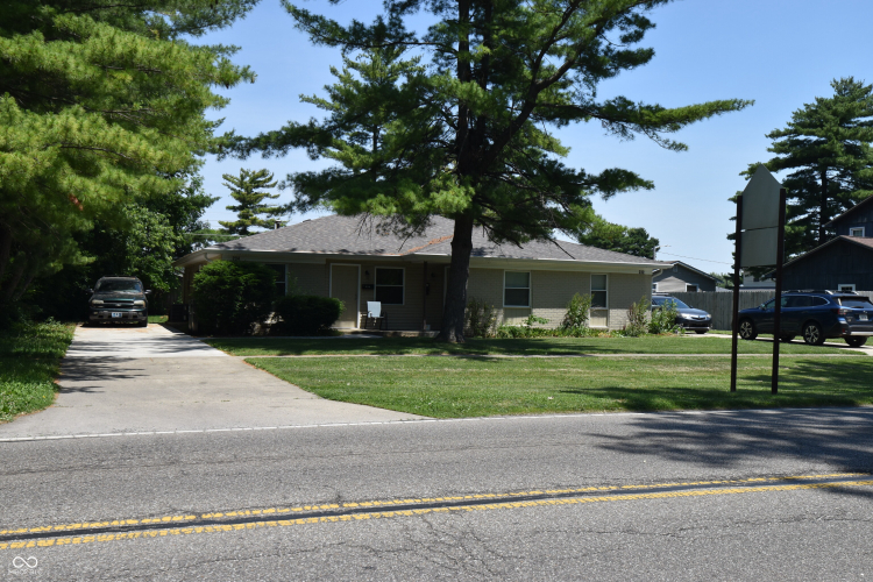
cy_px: 291
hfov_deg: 53.1
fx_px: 873
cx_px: 436
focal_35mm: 36
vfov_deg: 36.9
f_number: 9
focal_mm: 24
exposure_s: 1/320
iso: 200
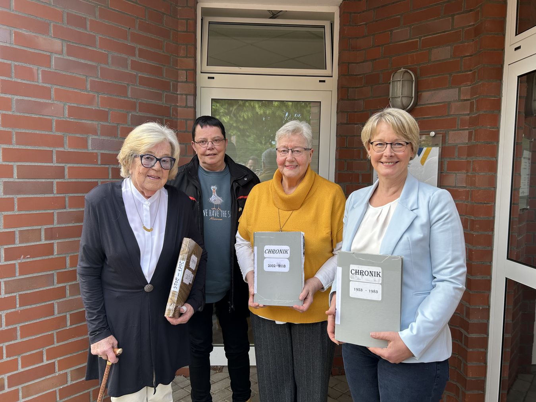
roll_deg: -0.9
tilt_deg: -1.7
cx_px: 268
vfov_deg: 53.0
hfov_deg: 67.3
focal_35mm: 26
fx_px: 403
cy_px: 201
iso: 50
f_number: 1.5
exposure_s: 1/367
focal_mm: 5.7
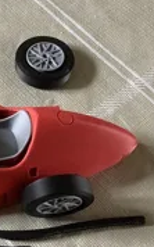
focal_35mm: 74
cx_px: -44
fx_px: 498
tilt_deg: -58.7
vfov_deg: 27.9
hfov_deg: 16.6
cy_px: 115
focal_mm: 3.3
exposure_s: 1/60
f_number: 2.4
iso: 250
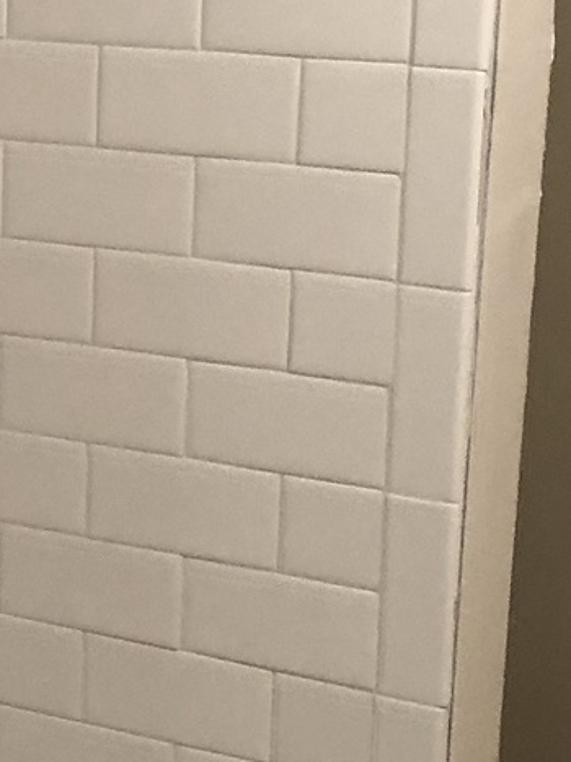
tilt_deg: -11.6
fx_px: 2640
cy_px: 362
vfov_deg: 16.4
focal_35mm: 120
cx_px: -465
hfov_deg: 11.4
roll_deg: +1.7
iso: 50
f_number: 1.8
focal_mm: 3.99
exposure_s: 1/15
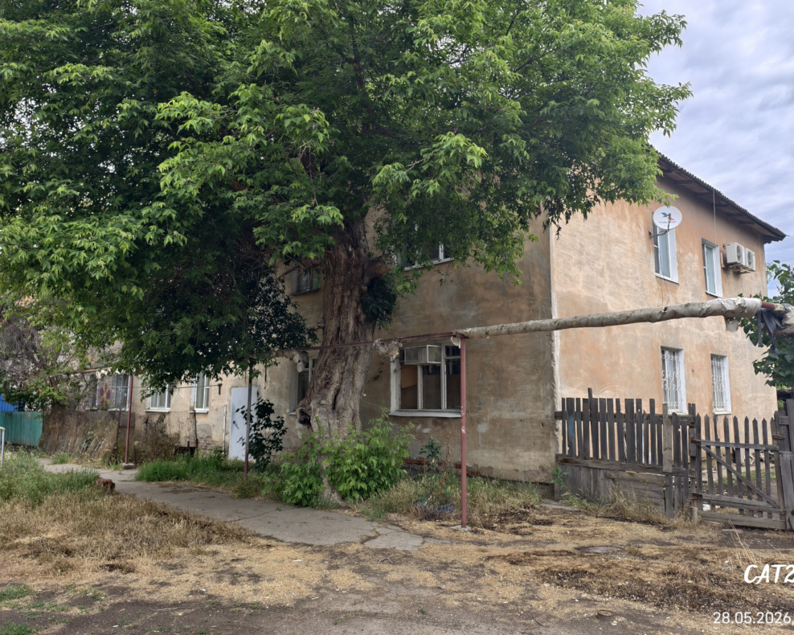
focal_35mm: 25
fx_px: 587
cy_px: 315
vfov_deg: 56.8
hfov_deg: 68.1
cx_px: 411
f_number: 1.57
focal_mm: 6.54
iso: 72
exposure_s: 1/1140
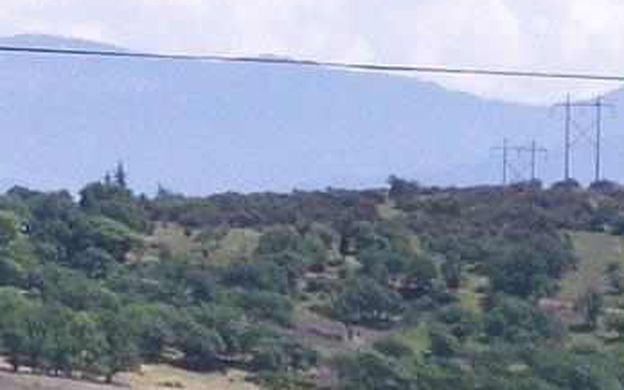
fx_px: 5460
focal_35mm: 321
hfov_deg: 6.5
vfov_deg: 4.1
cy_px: 297
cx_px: 40
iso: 80
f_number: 3.8
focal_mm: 11.6
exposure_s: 1/804
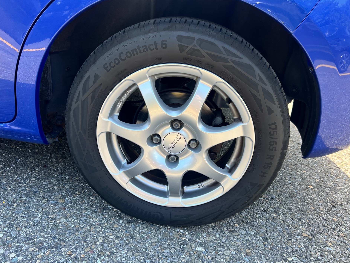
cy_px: 132
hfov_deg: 63.4
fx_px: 283
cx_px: 178
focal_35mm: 28
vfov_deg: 49.7
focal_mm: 5.7
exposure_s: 1/260
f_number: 1.5
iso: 40
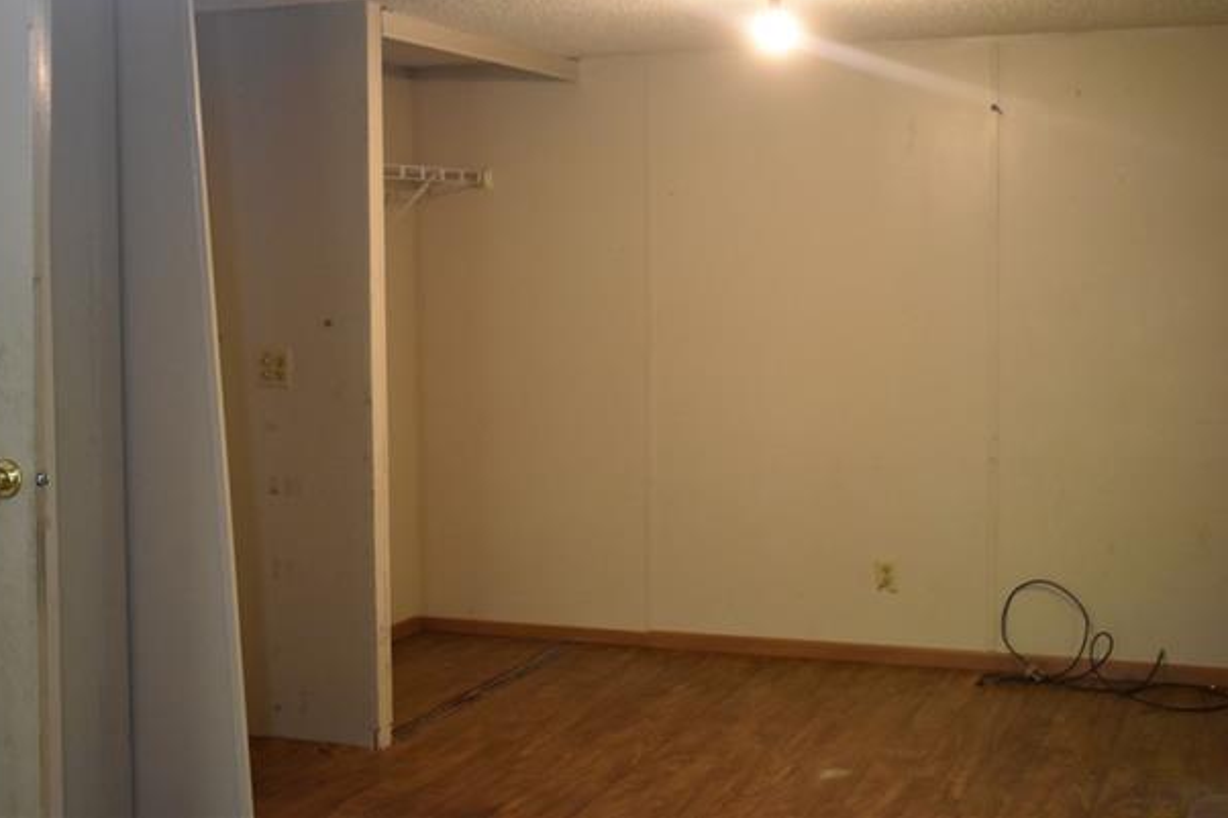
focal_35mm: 51
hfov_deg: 38.9
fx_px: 1739
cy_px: 386
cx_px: 592
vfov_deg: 26.5
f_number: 4.5
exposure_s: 1/60
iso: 2800
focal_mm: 32
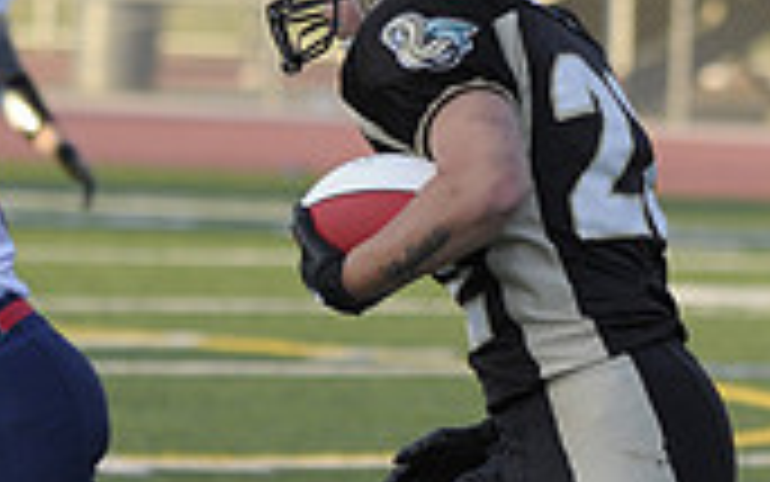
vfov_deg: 1.7
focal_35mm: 793
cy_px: 288
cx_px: 675
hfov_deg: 2.6
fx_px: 16647
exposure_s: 1/1000
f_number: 5.6
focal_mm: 230
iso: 1600
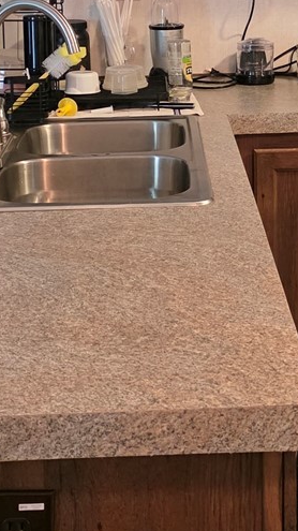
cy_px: 74
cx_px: 245
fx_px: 1139
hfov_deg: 14.8
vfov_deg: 25.6
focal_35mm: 81
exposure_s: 1/120
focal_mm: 6.3
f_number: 1.7
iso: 1000
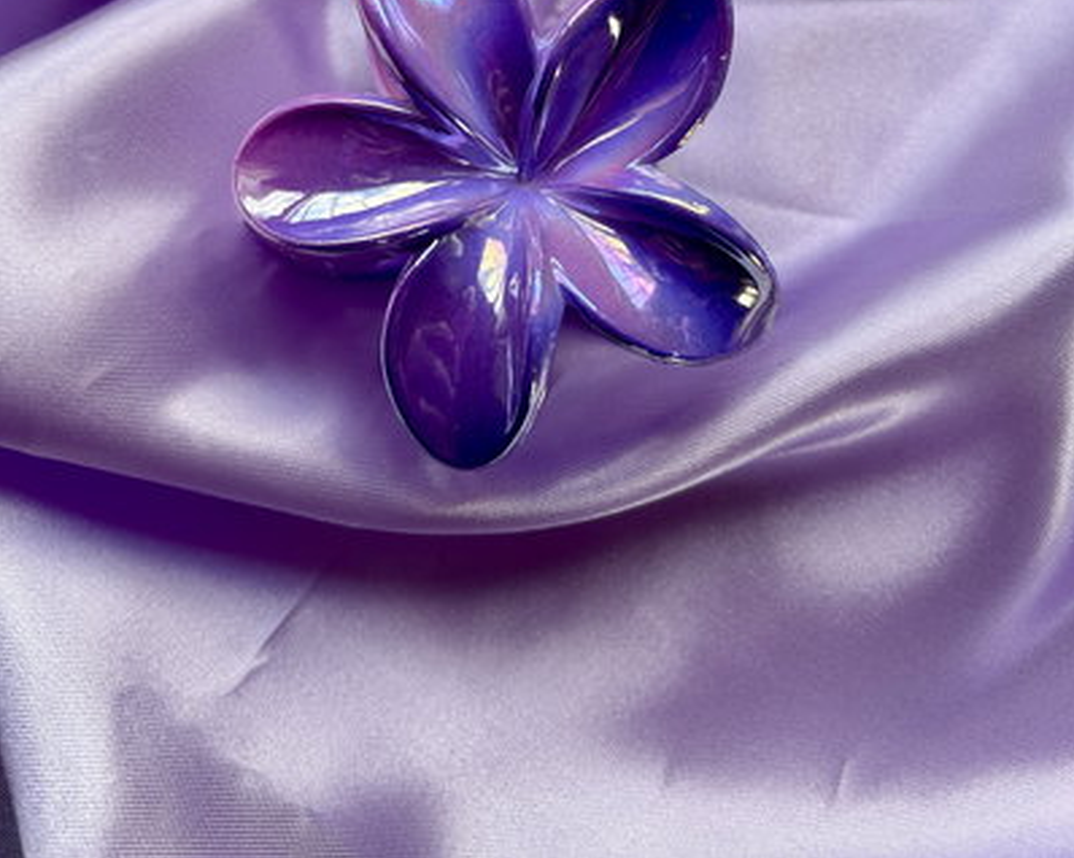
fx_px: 1080
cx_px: 537
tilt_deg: -81.9
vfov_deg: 41.0
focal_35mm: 34
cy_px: 142
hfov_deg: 52.9
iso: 50
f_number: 1.5
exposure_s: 1/361
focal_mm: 5.7
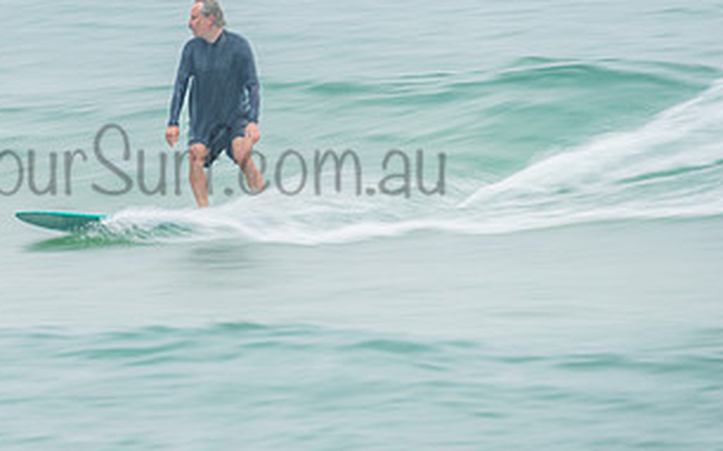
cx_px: 196
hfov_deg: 2.2
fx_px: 19047
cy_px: 140
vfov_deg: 1.4
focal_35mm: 967
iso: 64
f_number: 7.1
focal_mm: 500
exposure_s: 1/25
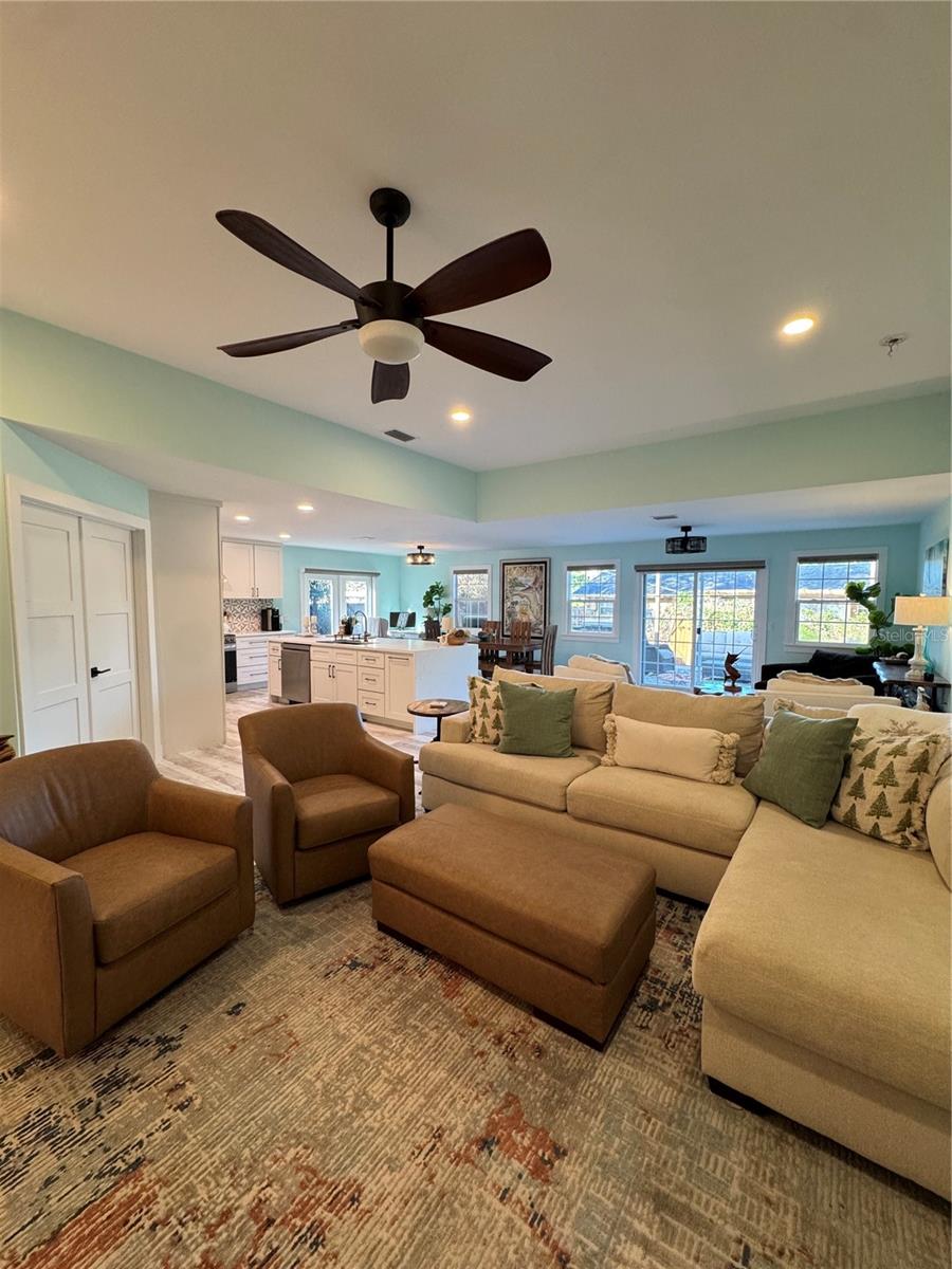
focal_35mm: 14
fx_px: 513
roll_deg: +0.8
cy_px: 634
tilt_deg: -4.8
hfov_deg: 85.7
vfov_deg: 102.1
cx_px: 476
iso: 250
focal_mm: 2.22
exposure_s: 1/120
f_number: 2.2
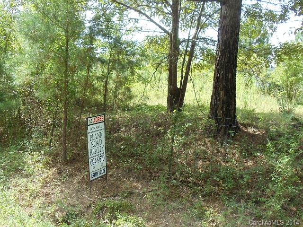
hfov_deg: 42.9
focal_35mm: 44
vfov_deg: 32.9
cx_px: 152
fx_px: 385
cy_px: 114
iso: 80
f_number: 3.5
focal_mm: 6
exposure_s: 1/125
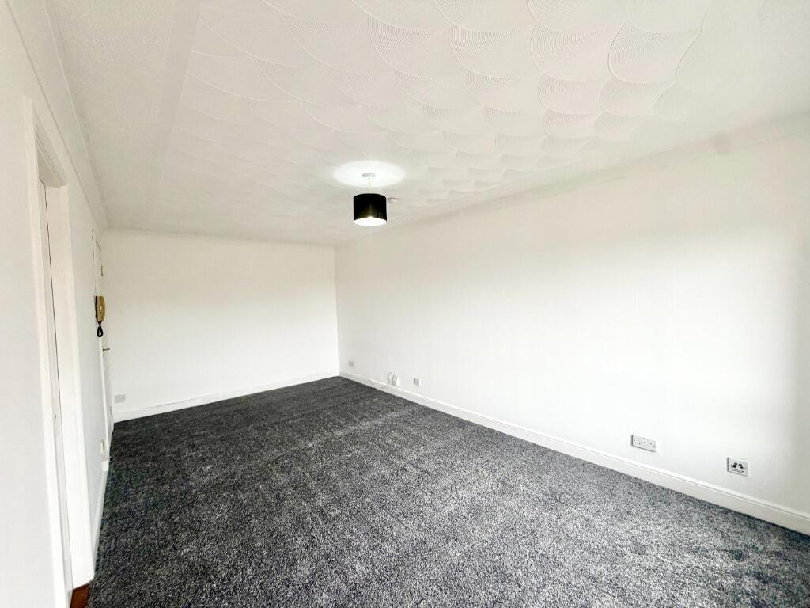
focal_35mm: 14
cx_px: 405
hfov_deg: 102.1
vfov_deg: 85.7
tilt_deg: -1.0
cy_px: 304
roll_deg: +1.9
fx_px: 328
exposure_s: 1/100
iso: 125
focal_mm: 2.22
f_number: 2.2
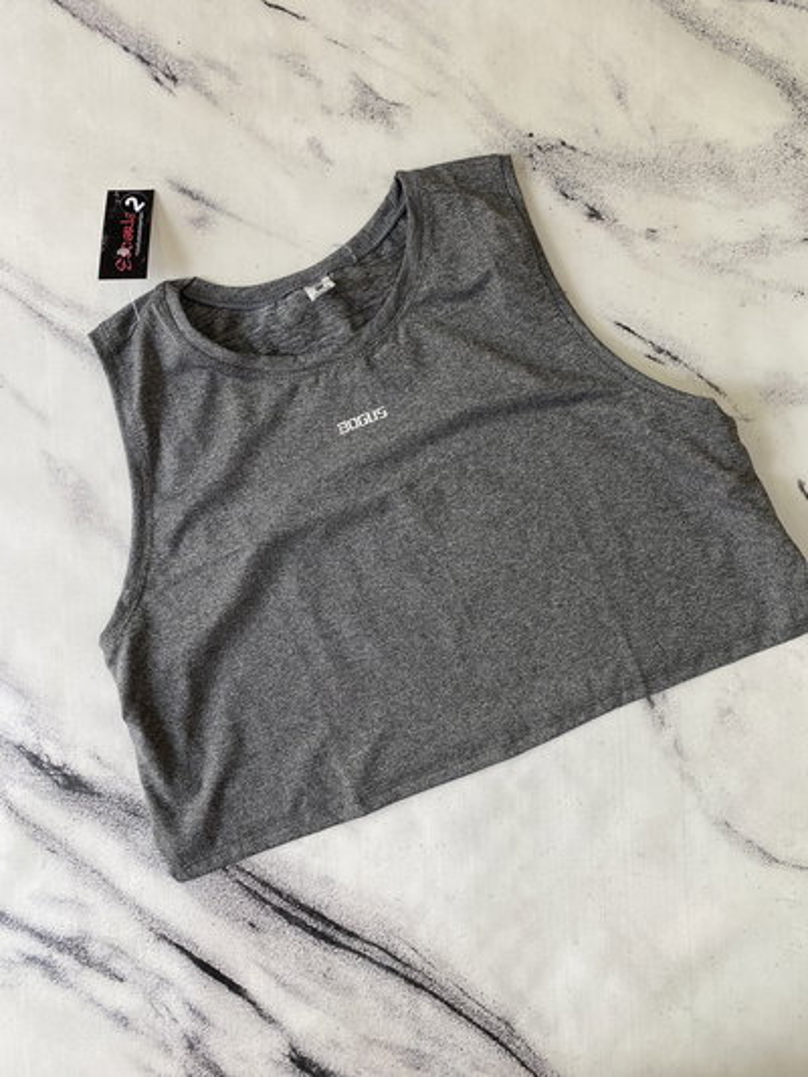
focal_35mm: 26
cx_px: 404
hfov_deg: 53.1
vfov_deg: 67.3
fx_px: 809
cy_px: 538
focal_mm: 4.25
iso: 64
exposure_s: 1/100
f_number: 1.8
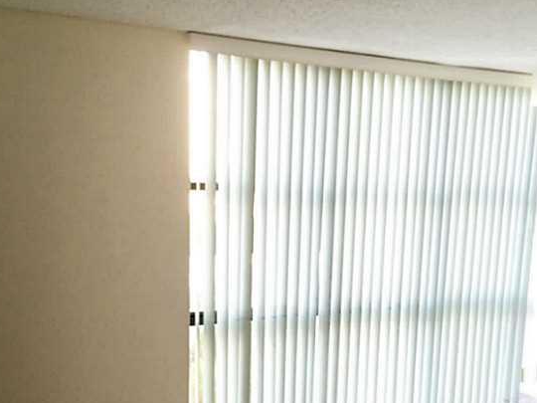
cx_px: 288
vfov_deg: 33.1
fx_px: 667
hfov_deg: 43.8
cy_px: 294
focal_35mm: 43
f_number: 2.2
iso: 50
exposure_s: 1/15
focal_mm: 4.15
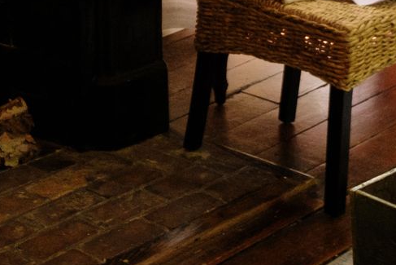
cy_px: -219
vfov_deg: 11.3
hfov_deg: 17.8
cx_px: 35
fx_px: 1243
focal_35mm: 113
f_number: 4
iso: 1250
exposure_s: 1/160
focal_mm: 14.5
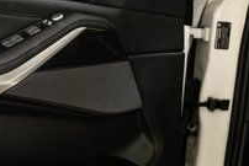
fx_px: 526
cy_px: 55
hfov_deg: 24.6
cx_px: -32
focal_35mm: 76
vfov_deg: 17.9
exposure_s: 1/250
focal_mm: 24
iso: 800
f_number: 3.5
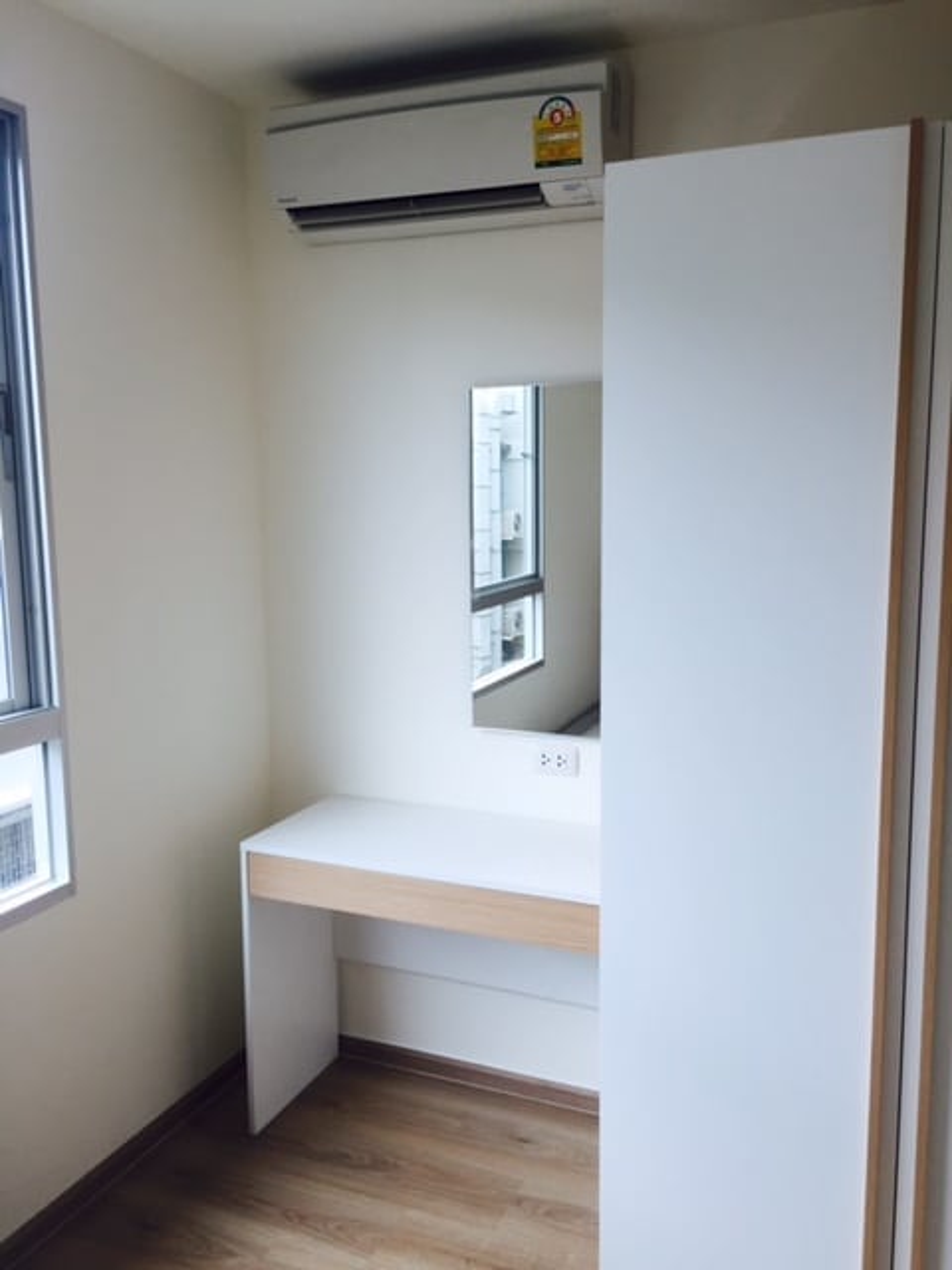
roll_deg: +0.5
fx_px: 1063
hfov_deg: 48.2
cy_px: 635
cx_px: 476
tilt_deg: -5.9
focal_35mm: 29
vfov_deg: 61.7
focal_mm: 4.15
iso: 32
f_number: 2.2
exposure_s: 1/233
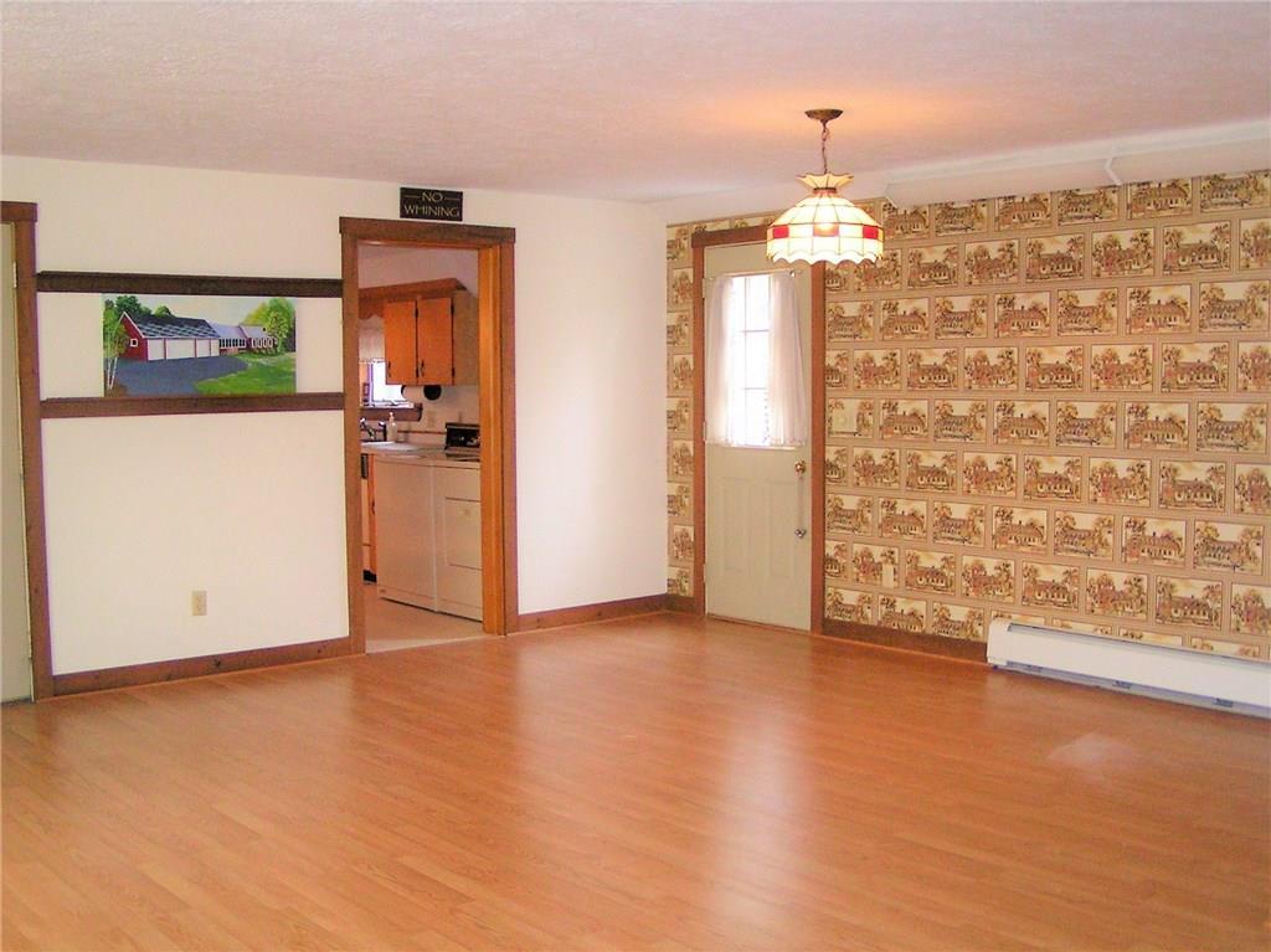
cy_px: 476
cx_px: 636
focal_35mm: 38
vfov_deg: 37.7
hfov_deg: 49.0
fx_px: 1395
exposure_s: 1/40
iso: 200
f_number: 2.8
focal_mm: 5.8
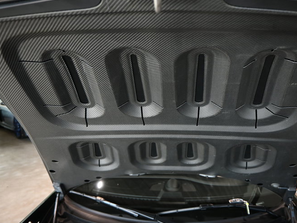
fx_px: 232
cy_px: 112
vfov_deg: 51.4
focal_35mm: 27
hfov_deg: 65.0
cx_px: 170
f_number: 3.5
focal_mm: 16
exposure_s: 1/125
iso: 500
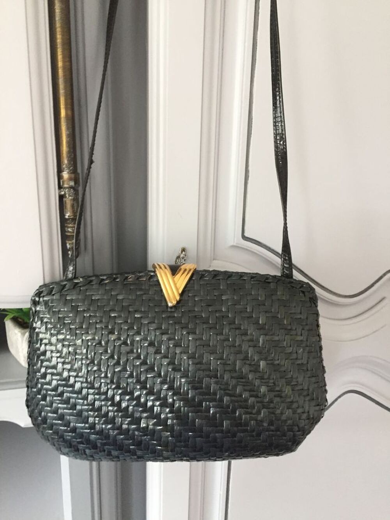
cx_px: 195
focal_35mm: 29
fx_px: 436
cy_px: 260
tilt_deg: -11.2
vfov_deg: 61.7
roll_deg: +1.1
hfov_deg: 48.2
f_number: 2.2
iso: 200
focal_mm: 4.15
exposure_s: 1/33
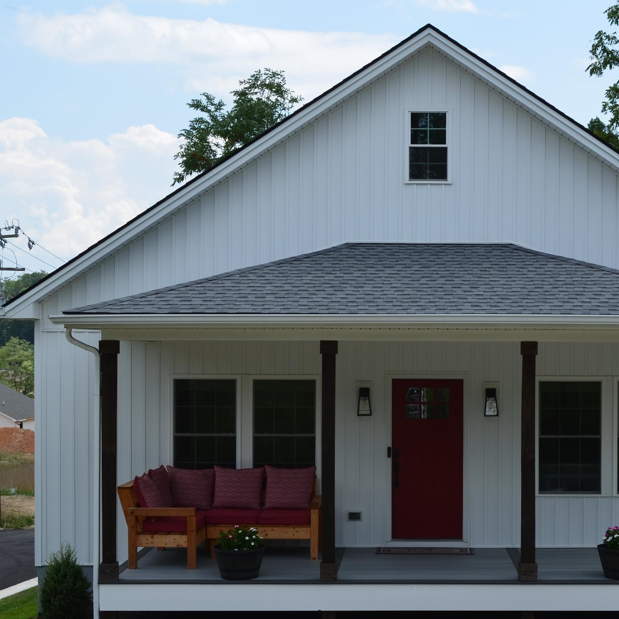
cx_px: 423
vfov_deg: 25.7
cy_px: 371
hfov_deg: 25.6
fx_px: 1355
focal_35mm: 67
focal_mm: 28
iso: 140
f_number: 11
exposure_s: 1/125
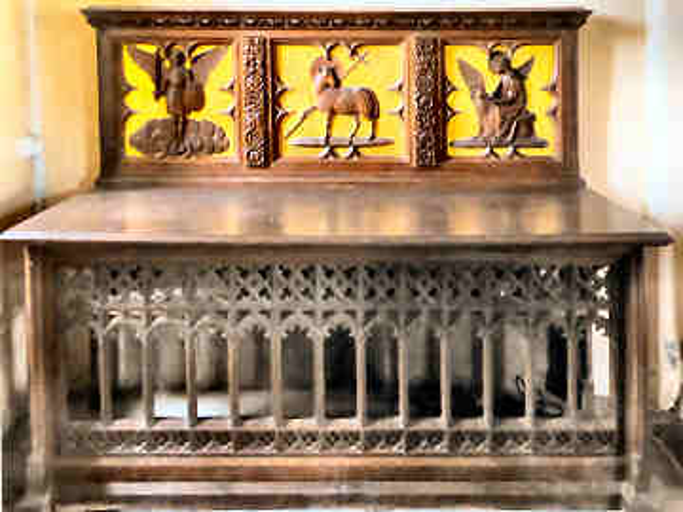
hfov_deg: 56.8
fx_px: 631
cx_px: 342
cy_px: 256
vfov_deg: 44.2
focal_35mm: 32
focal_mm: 5.4
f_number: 3.5
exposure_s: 1/4
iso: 800
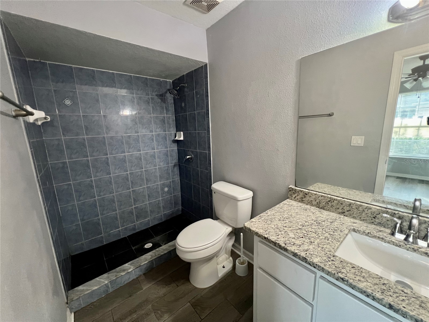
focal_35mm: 13
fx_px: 161
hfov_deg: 106.2
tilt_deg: -11.8
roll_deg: +2.4
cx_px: 214
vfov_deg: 89.9
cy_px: 161
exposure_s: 1/60
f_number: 1.8
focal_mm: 1.57
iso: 320
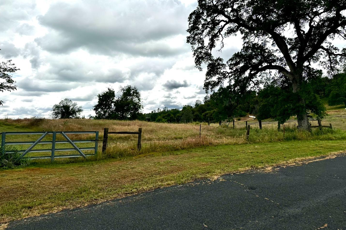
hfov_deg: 69.4
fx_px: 250
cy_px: 96
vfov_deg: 49.4
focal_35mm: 26
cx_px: 173
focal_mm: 6.86
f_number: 1.78
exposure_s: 1/8197
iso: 80
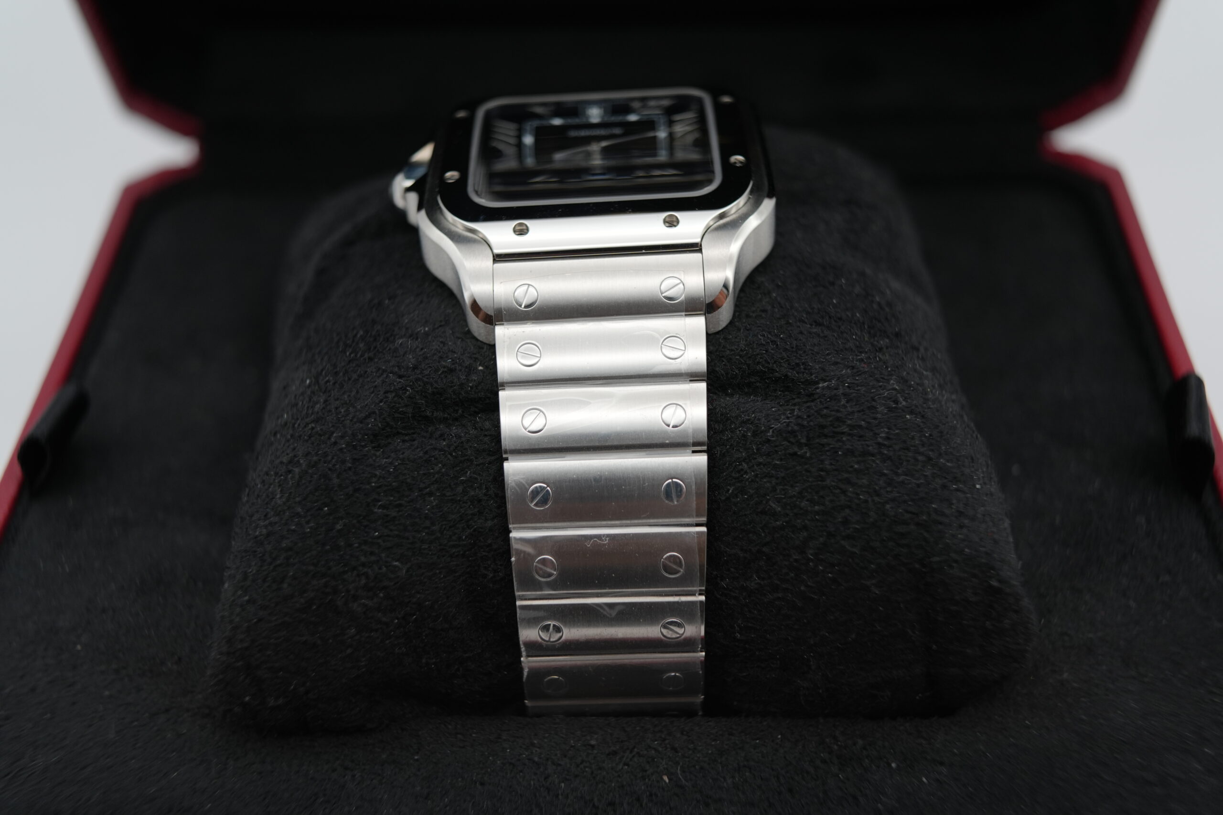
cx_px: 612
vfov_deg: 37.9
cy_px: 408
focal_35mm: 35
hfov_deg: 54.4
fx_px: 1189
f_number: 5
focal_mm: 35
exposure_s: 1/250
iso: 400
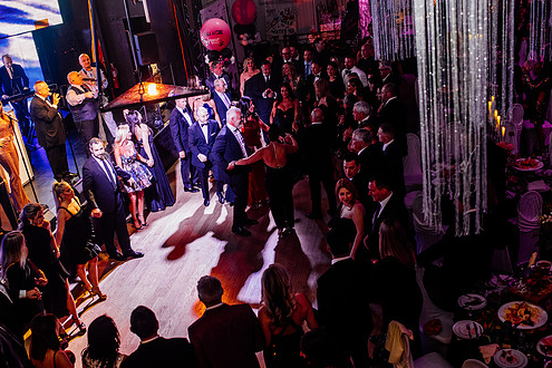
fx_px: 629
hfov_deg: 47.3
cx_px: 249
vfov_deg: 32.6
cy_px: 201
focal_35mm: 41
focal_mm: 35
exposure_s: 1/200
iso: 2000
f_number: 3.2
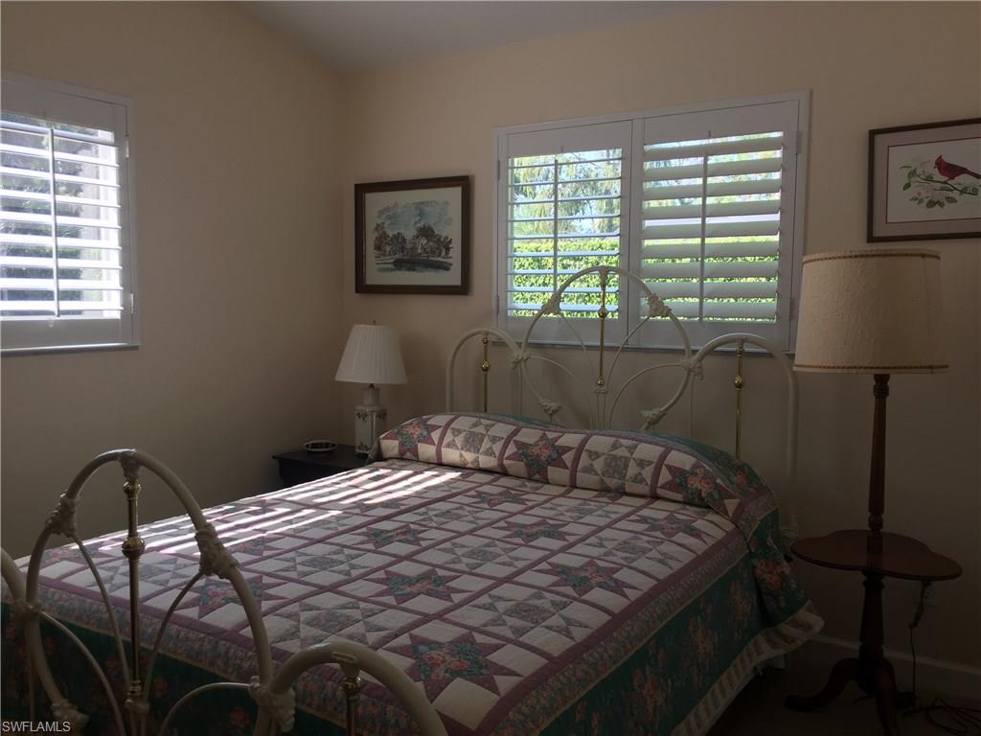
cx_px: 490
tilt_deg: -6.4
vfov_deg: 48.2
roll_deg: -1.0
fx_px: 822
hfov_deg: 61.7
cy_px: 368
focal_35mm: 29
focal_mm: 4.15
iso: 40
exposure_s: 1/120
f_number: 2.2
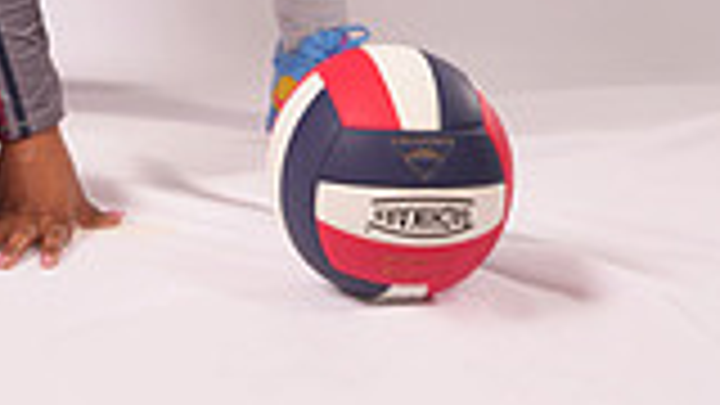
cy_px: -518
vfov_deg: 8.8
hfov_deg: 16.6
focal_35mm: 127
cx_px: 58
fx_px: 2425
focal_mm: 43
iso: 200
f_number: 6.3
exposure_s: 1/100
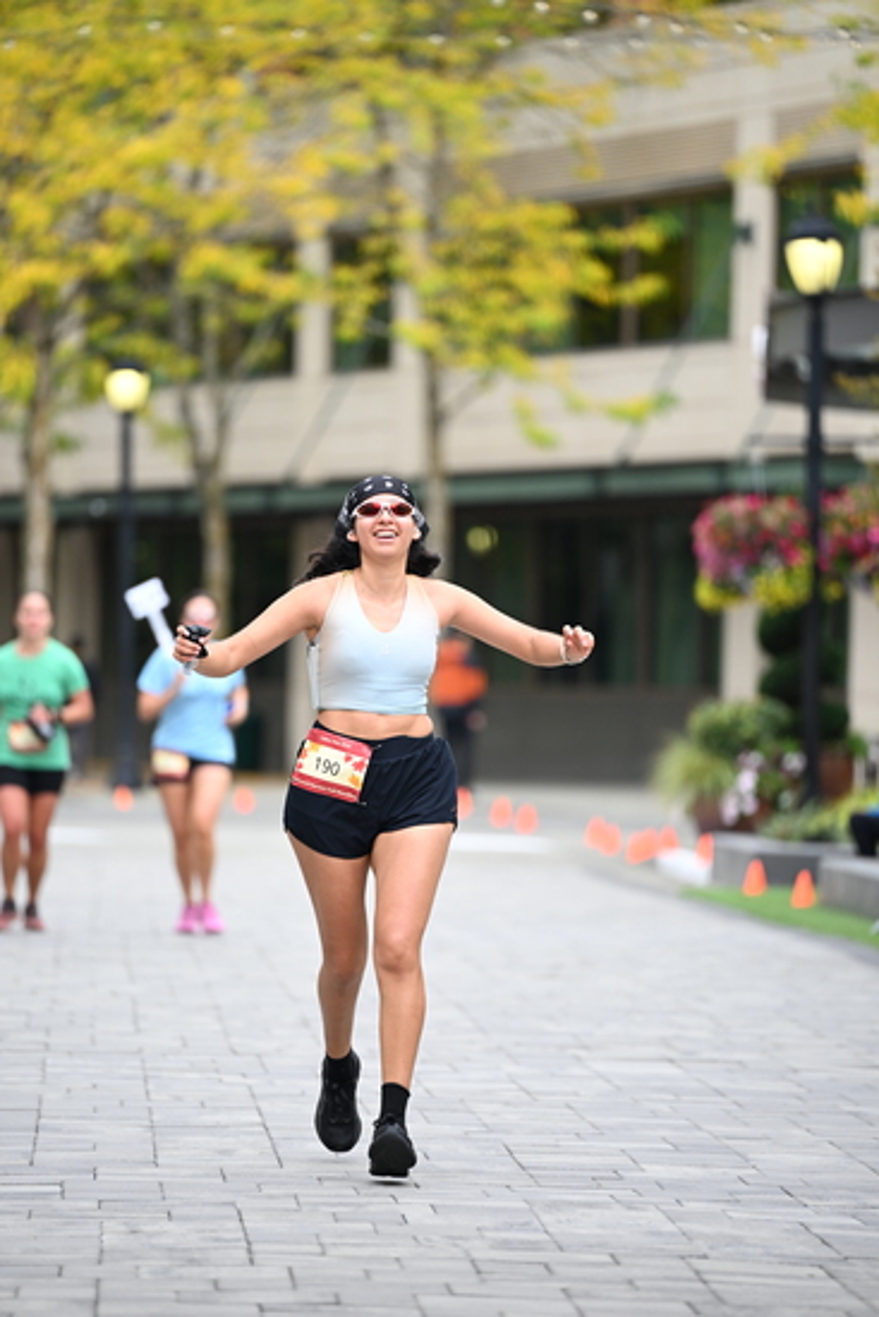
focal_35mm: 200
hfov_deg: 6.9
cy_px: 658
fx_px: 7320
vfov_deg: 10.3
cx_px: 440
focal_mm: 200
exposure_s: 1/1600
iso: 640
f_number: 2.8
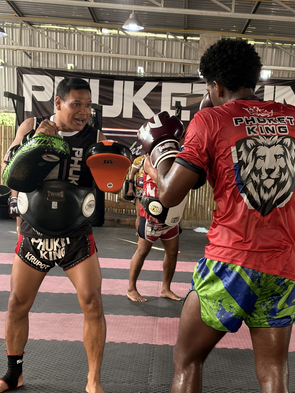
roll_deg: -3.4
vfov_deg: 28.9
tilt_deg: -4.2
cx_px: 146
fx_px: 761
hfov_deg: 21.9
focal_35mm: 67
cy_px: 220
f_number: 1.6
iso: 125
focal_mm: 5.96
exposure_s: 1/33
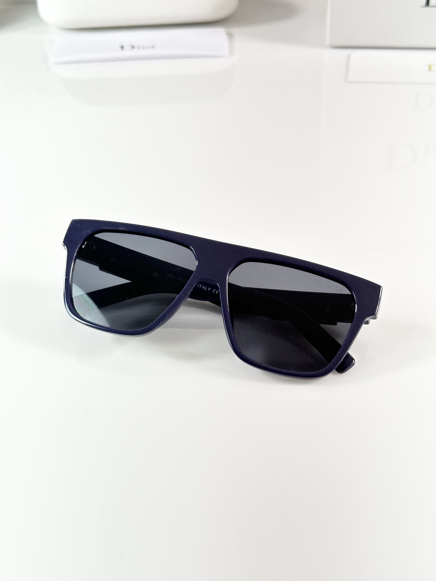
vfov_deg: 39.7
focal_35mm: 48
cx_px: 218
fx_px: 806
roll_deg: +3.5
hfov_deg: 30.3
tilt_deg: -36.4
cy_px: 290
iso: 80
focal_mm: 6.86
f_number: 1.78
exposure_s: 1/100
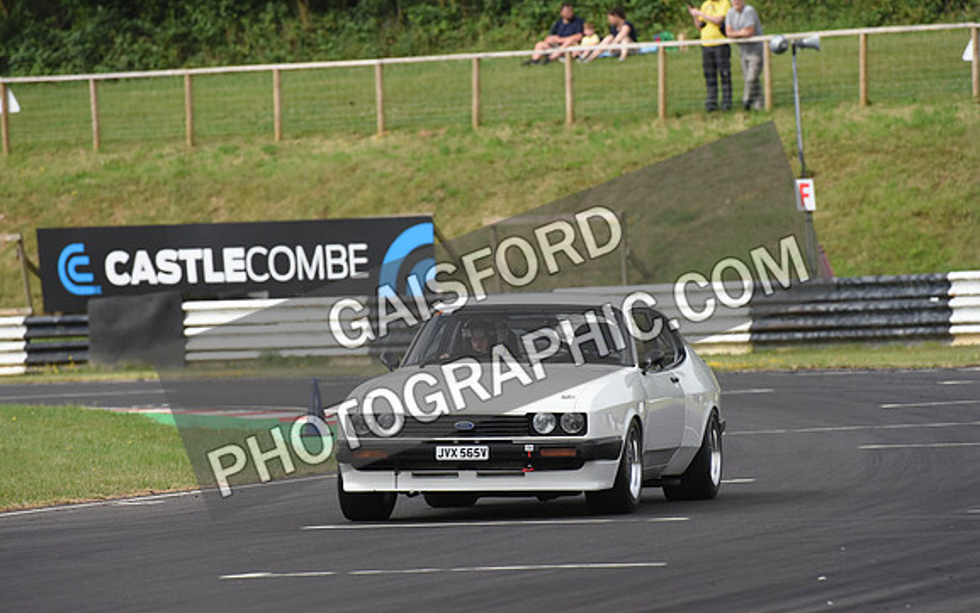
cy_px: 322
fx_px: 10954
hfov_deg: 5.1
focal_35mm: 410
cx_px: 491
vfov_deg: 3.2
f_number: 7.1
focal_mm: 400
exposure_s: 1/1000
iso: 1600
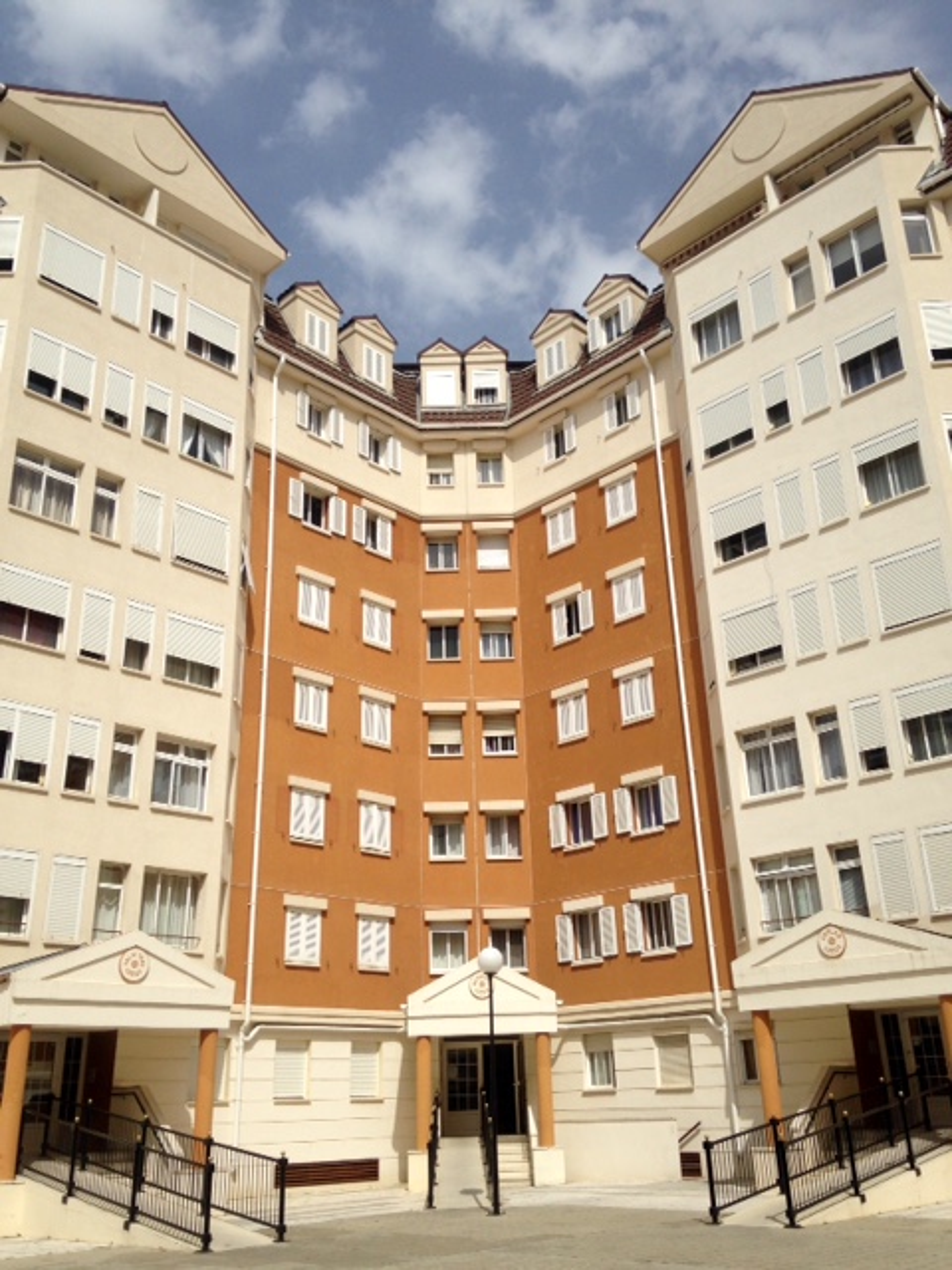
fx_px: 1210
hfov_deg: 42.9
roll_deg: +2.7
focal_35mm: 33
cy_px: 635
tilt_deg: +23.2
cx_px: 476
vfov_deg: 55.4
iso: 50
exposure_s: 1/3012
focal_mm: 4.12
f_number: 2.4
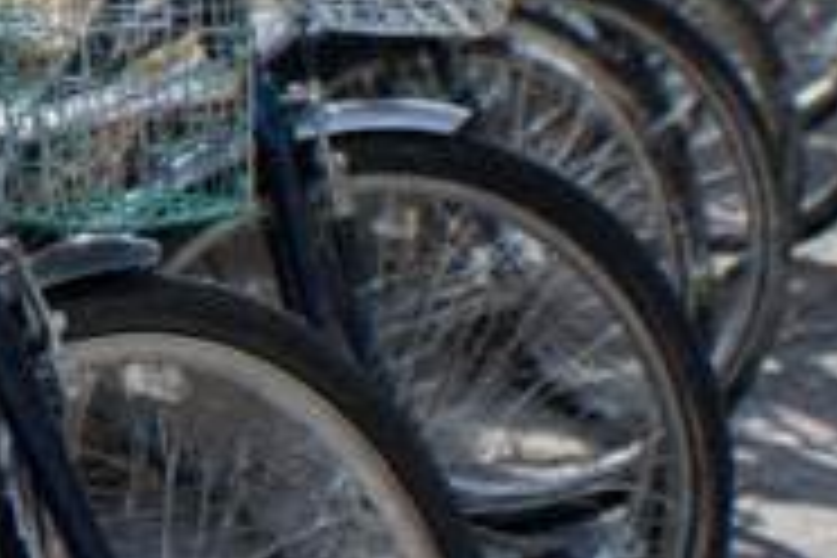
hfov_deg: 18.1
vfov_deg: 11.9
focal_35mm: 113
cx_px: 432
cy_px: -122
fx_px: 2627
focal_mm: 35
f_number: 5
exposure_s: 1/50
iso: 3200
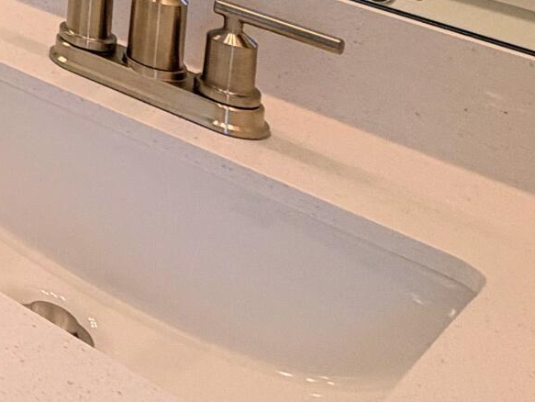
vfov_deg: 15.8
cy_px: -416
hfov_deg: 15.6
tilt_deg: -4.5
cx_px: -714
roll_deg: -0.1
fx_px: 1113
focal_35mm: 72
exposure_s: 1/120
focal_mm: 2.22
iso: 100
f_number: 2.2
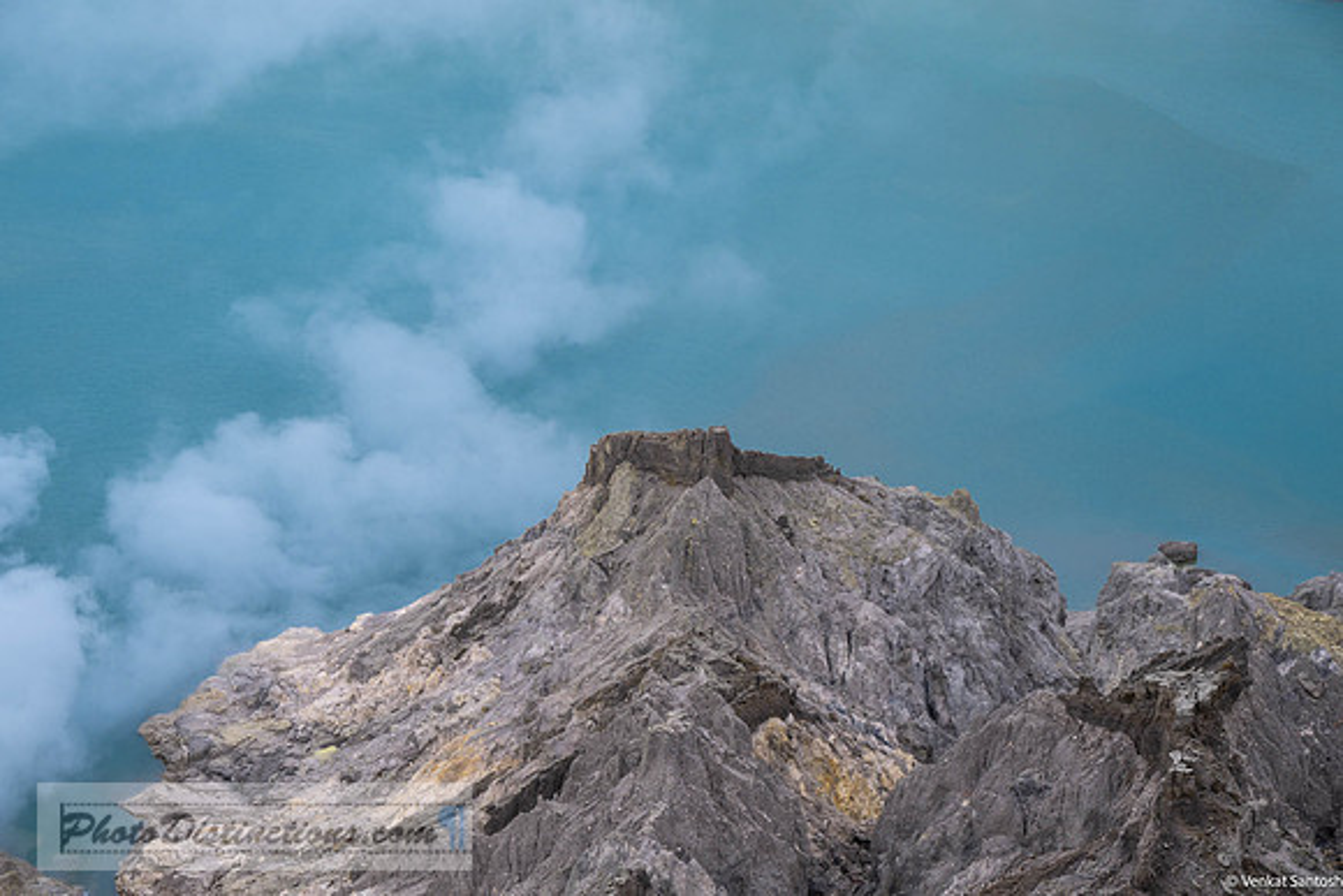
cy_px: 448
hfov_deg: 24.8
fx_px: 3060
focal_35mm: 82
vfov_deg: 16.7
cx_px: 672
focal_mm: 82
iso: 280
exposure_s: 1/200
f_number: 10
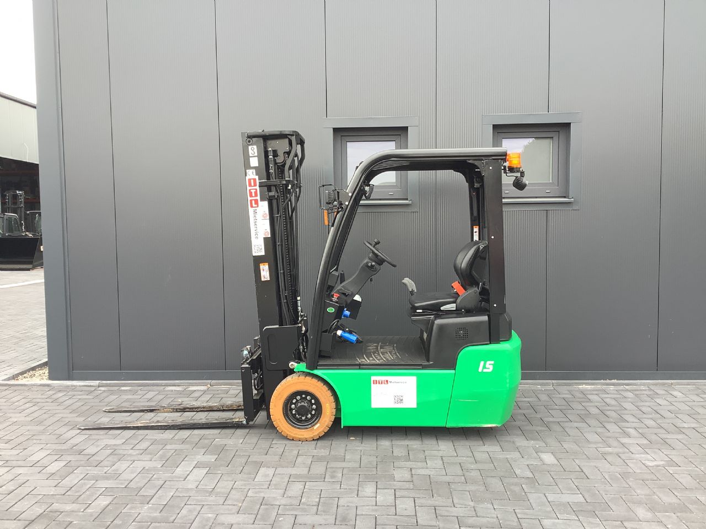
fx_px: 632
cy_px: 264
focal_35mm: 31
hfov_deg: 58.4
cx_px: 353
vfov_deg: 45.4
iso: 40
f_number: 2.4
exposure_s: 1/120
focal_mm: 3.3
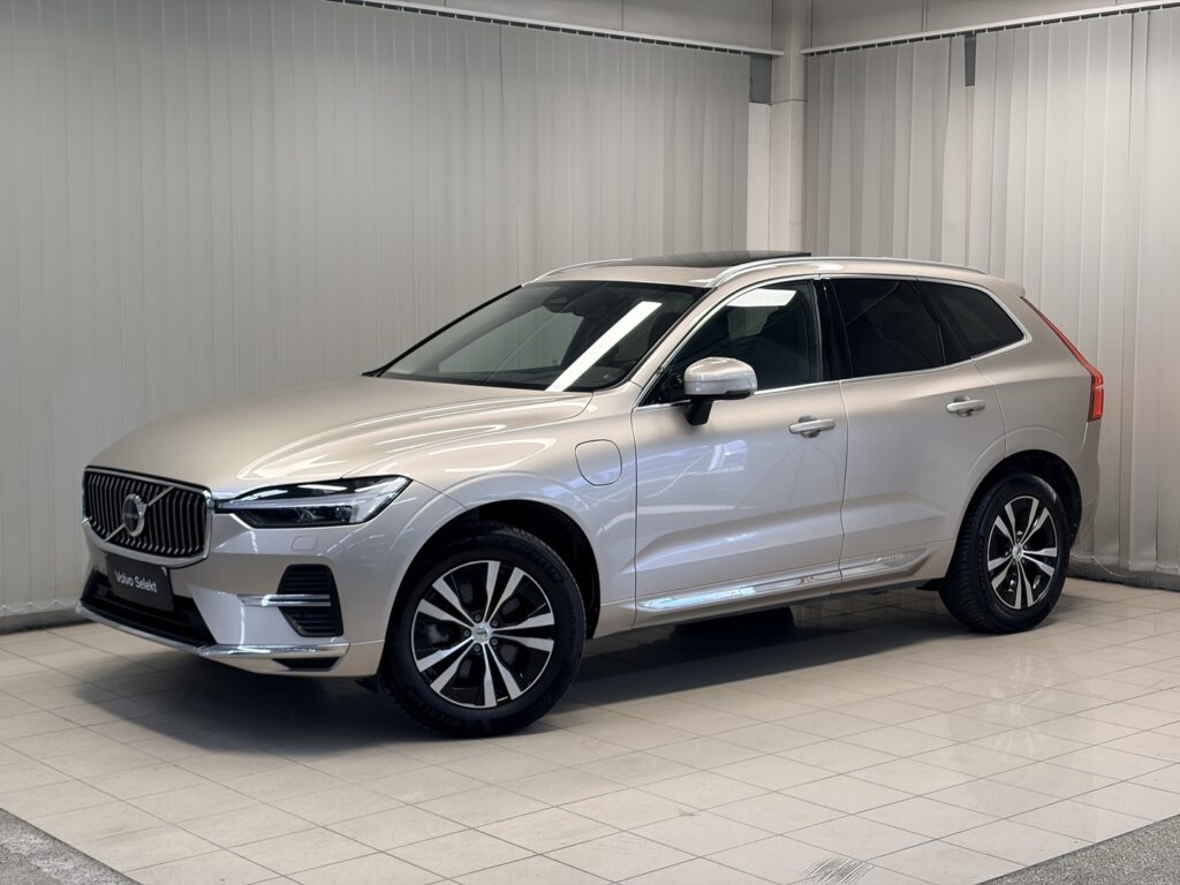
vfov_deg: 28.0
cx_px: 590
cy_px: 442
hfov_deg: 36.8
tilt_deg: -5.6
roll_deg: +0.3
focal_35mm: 52
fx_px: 1773
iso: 50
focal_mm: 5.96
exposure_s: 1/100
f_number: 1.6
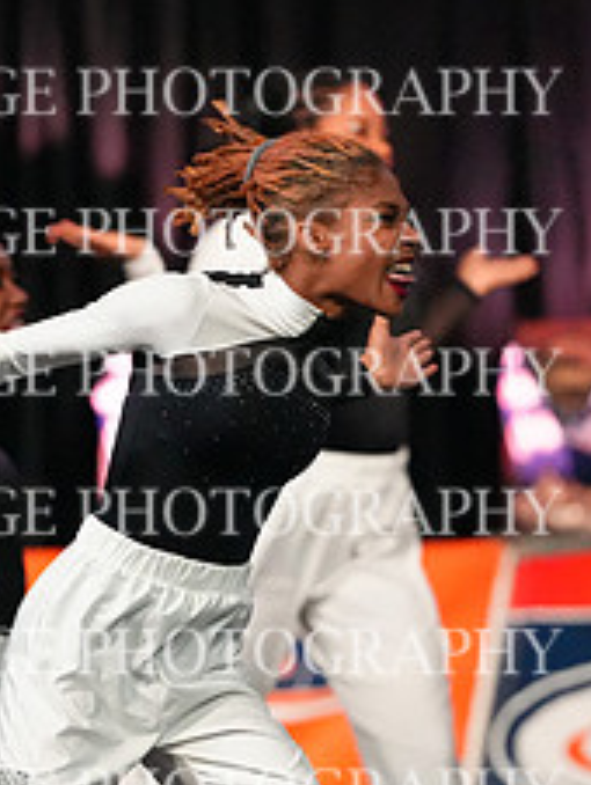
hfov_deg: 2.0
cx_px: 59
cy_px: 582
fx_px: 16791
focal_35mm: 739
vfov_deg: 2.7
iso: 16000
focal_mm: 300
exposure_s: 1/1250
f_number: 3.5
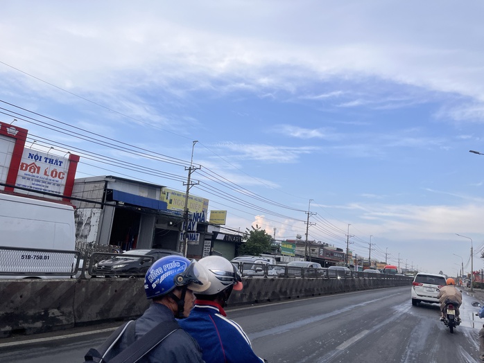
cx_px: 242
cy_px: 182
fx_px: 364
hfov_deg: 67.3
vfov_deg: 53.1
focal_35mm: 26
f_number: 1.6
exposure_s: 1/1923
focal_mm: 5.1
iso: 50
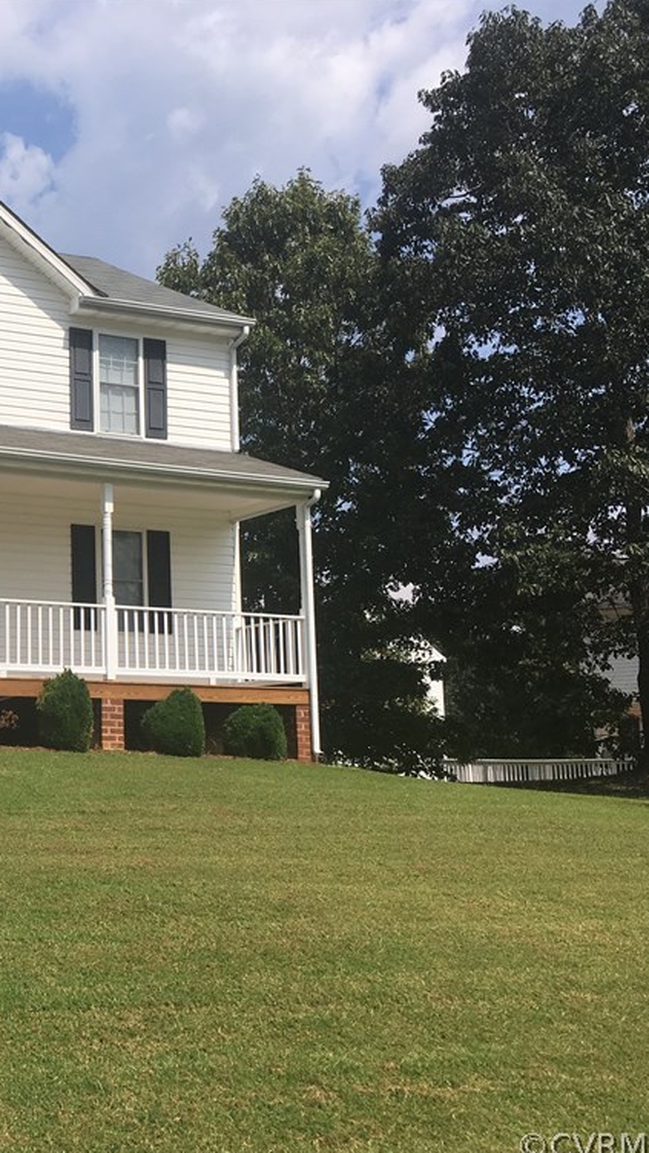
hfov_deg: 25.4
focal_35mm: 43
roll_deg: -0.9
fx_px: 1316
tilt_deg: +7.1
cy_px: 583
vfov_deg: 47.4
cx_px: -91
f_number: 2.2
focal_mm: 4.15
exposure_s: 1/1923
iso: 25
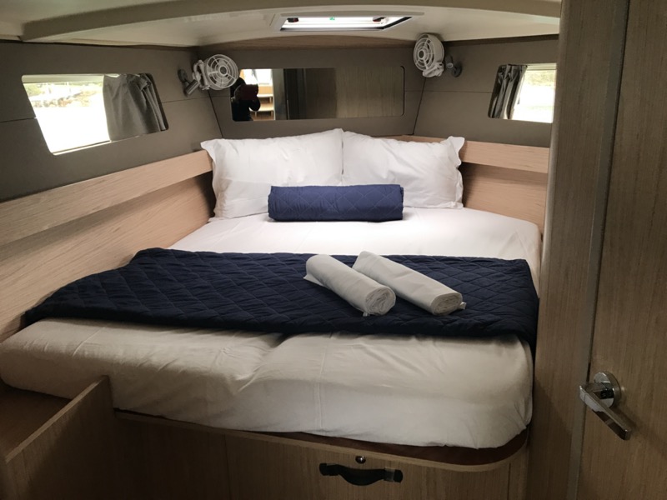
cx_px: 334
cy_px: 250
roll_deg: +1.2
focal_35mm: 28
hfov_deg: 63.4
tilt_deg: -14.7
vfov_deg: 49.7
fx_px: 540
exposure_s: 1/33
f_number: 1.8
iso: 25
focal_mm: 3.99
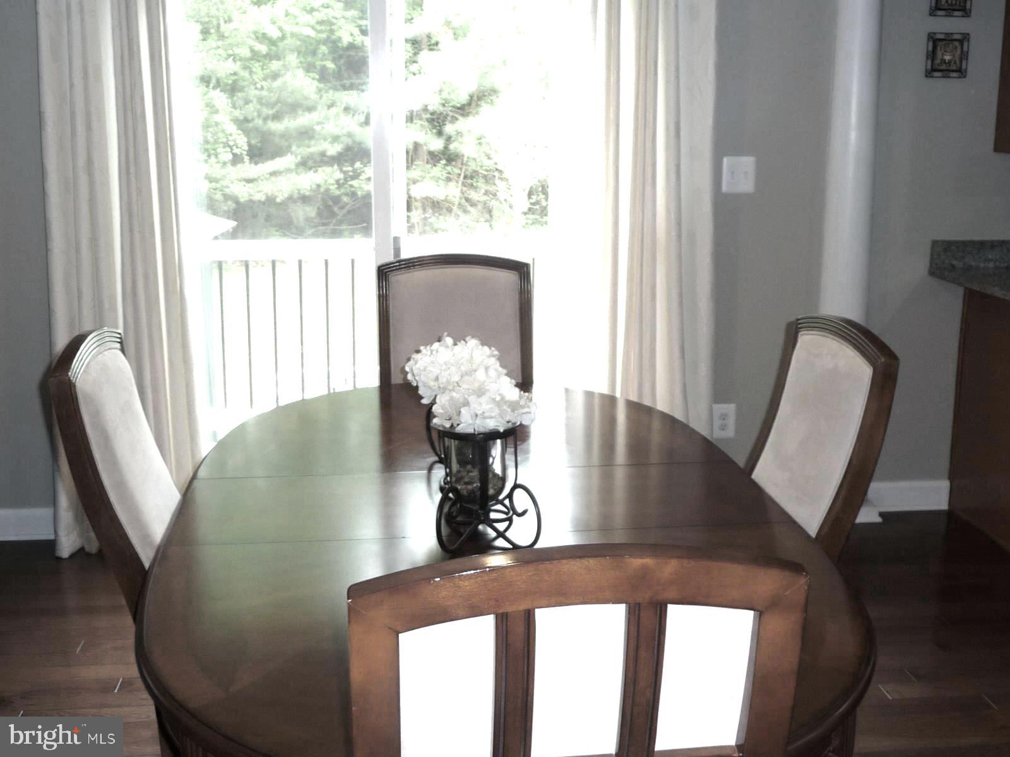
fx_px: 1196
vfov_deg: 35.1
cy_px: 378
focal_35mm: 41
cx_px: 505
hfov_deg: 45.8
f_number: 3.3
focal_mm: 4.7
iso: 100
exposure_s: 1/30
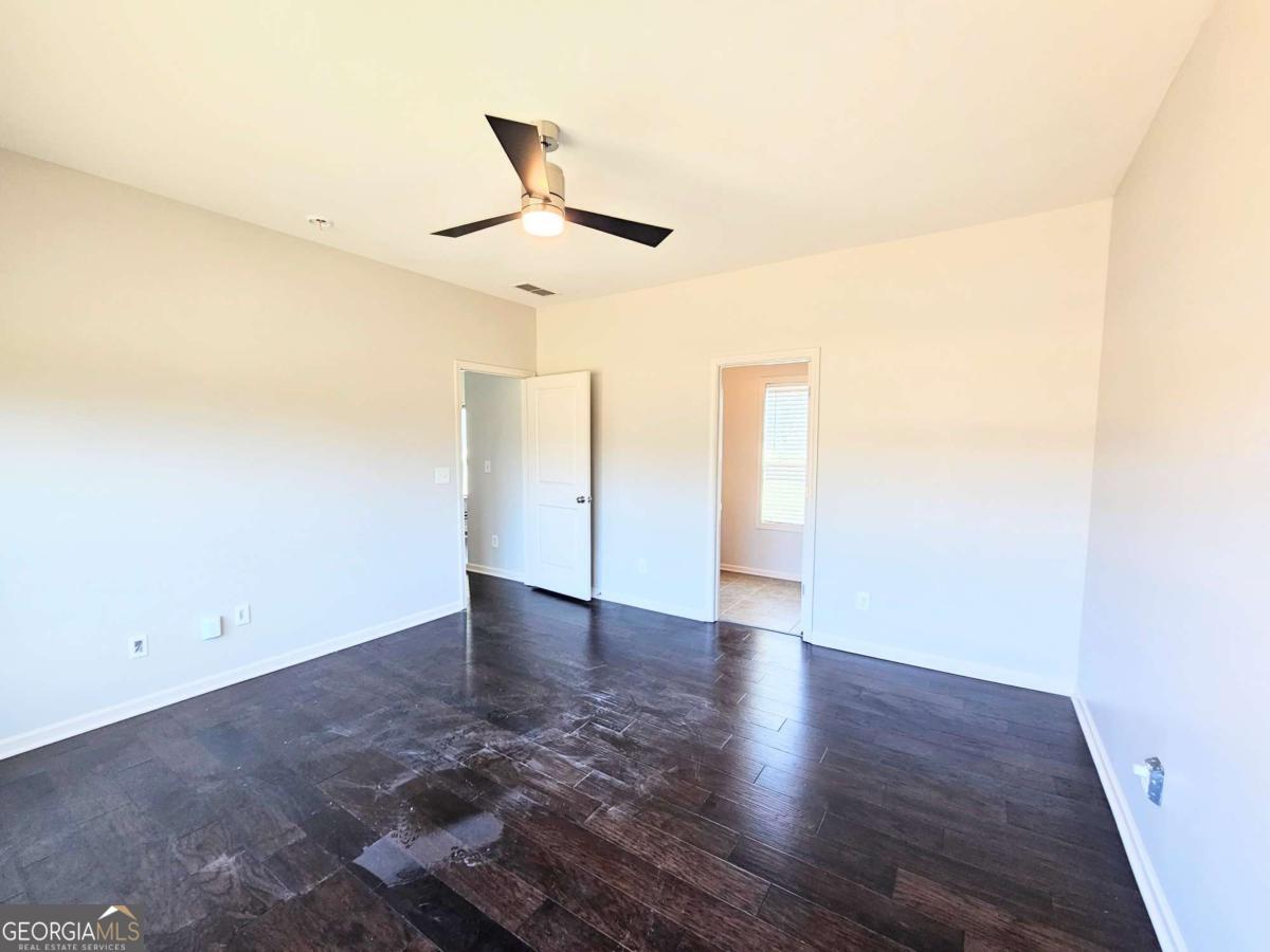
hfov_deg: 106.2
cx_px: 635
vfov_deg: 89.9
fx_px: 477
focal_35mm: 13
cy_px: 476
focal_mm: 2.2
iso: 125
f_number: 2.2
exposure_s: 1/60
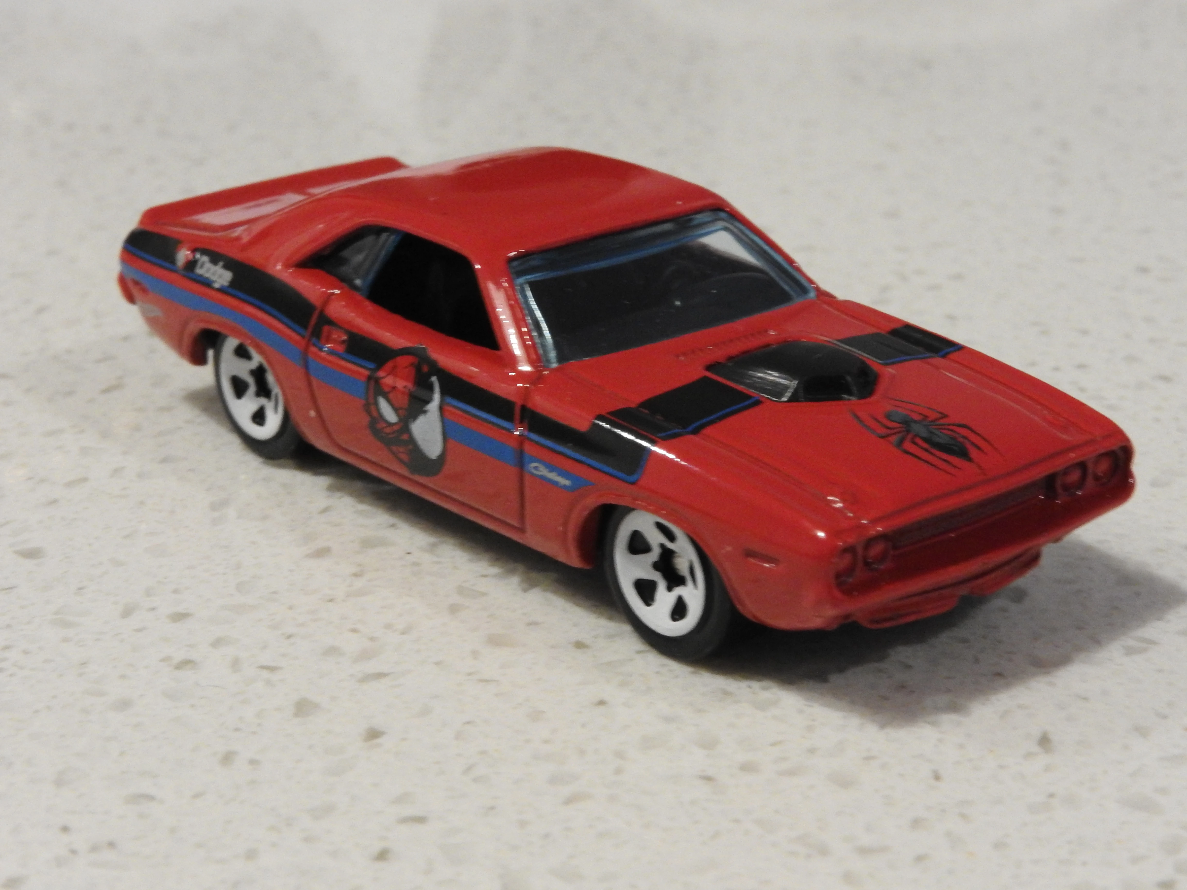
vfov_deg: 18.4
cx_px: 594
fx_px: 2743
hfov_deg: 24.4
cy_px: 445
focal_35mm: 80
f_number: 8
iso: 800
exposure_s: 1/10
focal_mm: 14.3
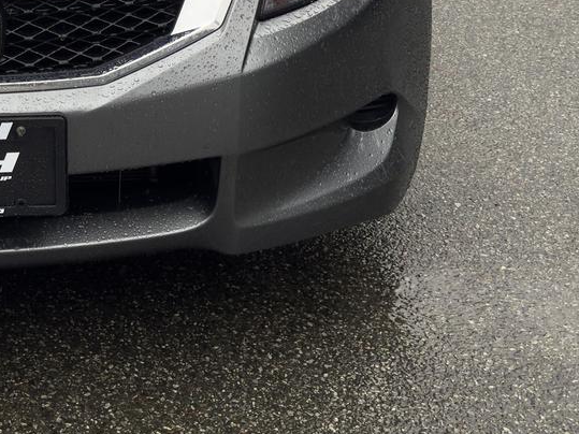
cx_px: -57
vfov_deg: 23.8
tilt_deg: -14.9
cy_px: -61
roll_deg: +0.3
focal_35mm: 57
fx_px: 953
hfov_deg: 30.3
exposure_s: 1/576
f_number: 1.78
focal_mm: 6.76
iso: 100
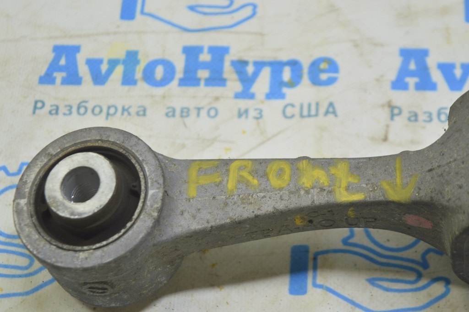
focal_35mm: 82
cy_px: 156
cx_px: 234
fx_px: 1074
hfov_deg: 24.6
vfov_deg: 16.5
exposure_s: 1/20
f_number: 5.6
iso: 400
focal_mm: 55
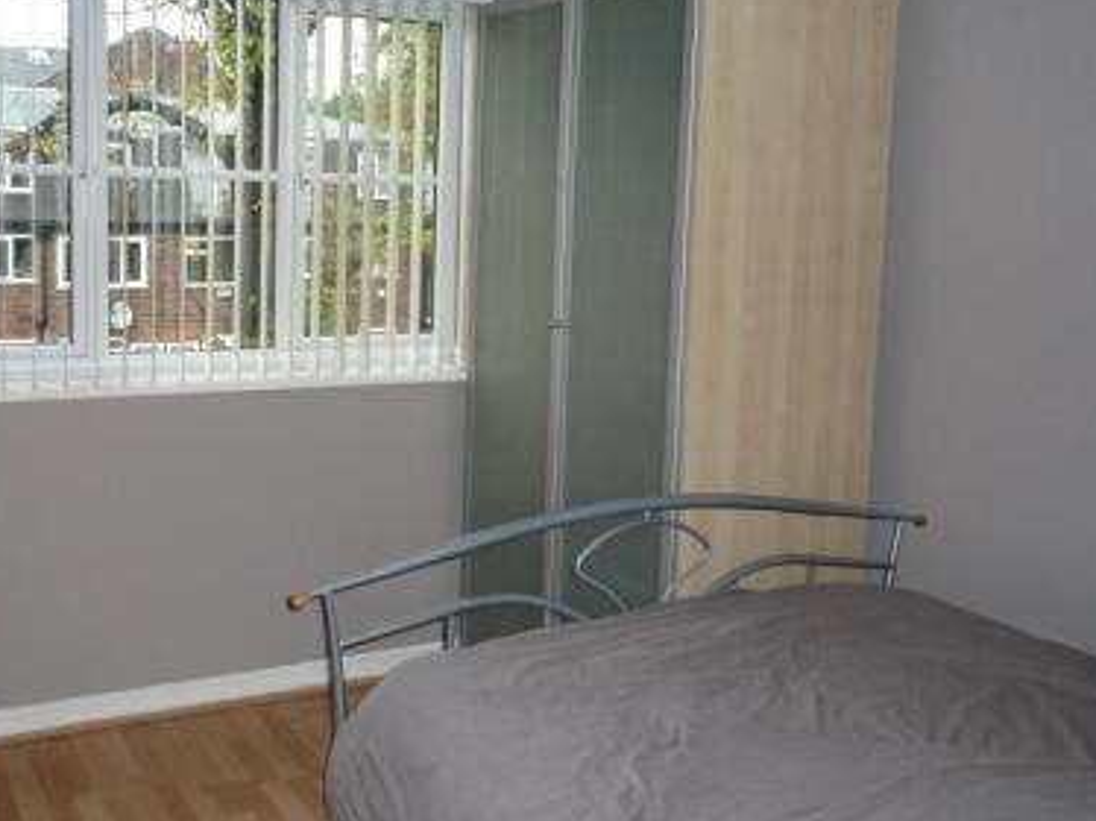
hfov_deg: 47.3
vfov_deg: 36.7
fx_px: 1234
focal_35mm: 39
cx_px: 394
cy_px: 342
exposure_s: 1/30
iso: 250
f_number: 2.8
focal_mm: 4.4
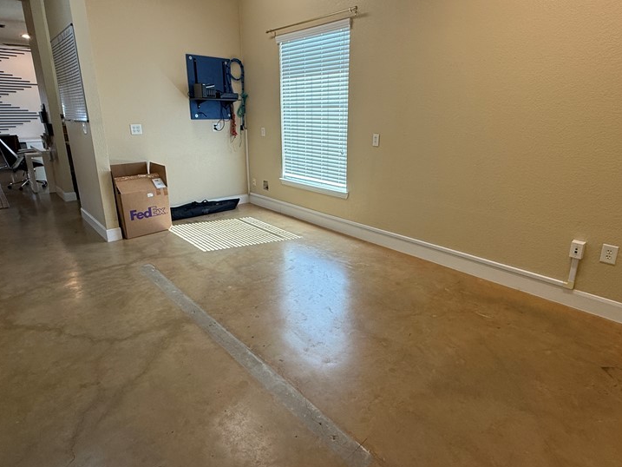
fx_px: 359
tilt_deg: -14.7
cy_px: 208
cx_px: 327
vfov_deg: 65.8
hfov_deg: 81.7
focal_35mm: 20
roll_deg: +0.2
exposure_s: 1/120
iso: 100
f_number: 2.2
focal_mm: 2.22
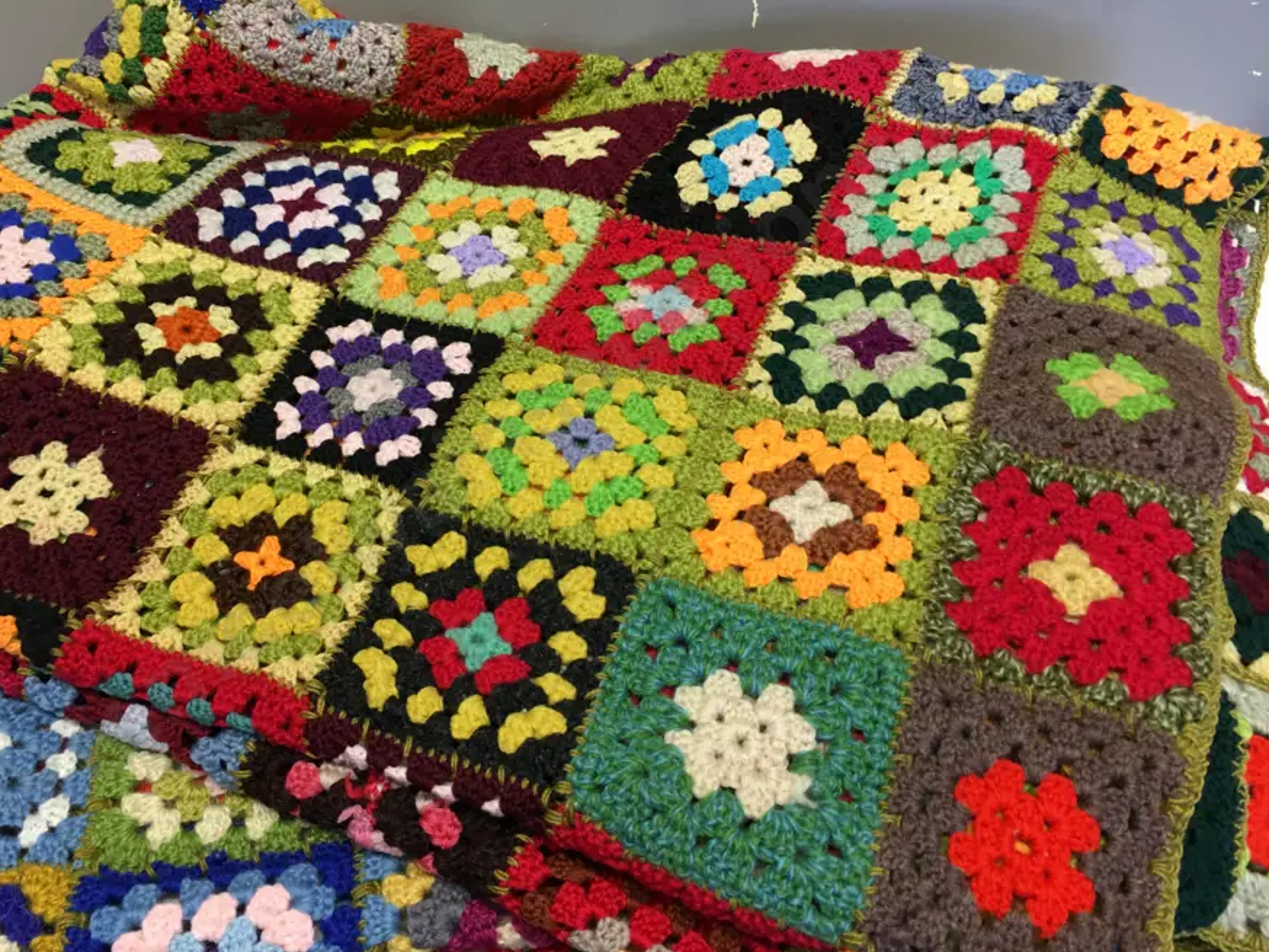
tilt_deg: -44.0
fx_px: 1247
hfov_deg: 53.7
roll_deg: +2.6
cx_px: 529
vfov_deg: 41.7
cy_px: 421
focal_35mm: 34
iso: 40
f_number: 2.2
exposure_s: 1/17
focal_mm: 4.15
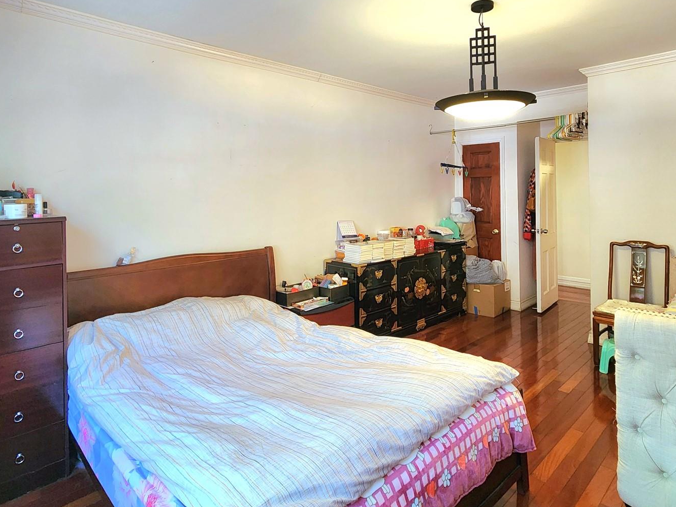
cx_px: 346
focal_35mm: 20
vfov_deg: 65.2
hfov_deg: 81.7
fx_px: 391
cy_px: 197
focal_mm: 2.2
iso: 320
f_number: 2.2
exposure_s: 1/30
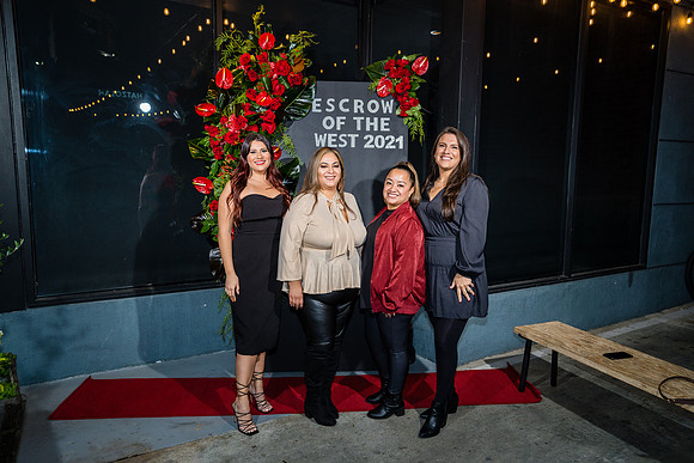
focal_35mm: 27
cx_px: 347
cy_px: 232
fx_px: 521
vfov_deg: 48.0
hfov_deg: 67.4
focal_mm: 27
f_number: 3.2
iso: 800
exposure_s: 1/250
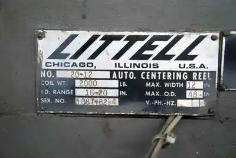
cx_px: 118
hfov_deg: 26.0
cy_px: 79
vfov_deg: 17.6
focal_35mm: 78
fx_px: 512
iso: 1600
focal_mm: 52
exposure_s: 1/30
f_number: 5
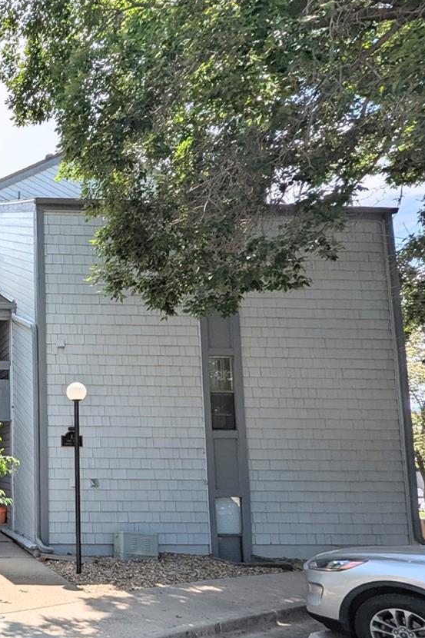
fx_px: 461
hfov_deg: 36.0
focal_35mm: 26
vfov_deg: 68.2
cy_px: 403
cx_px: -108
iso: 50
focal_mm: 1.95
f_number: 2.2
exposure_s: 1/2475
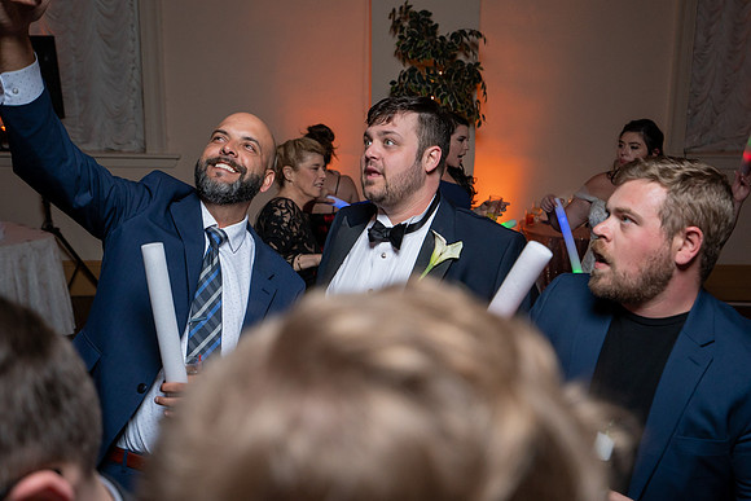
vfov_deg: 37.4
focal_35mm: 36
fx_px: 741
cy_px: 250
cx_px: 376
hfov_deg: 53.7
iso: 2000
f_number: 4
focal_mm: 35
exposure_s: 1/200
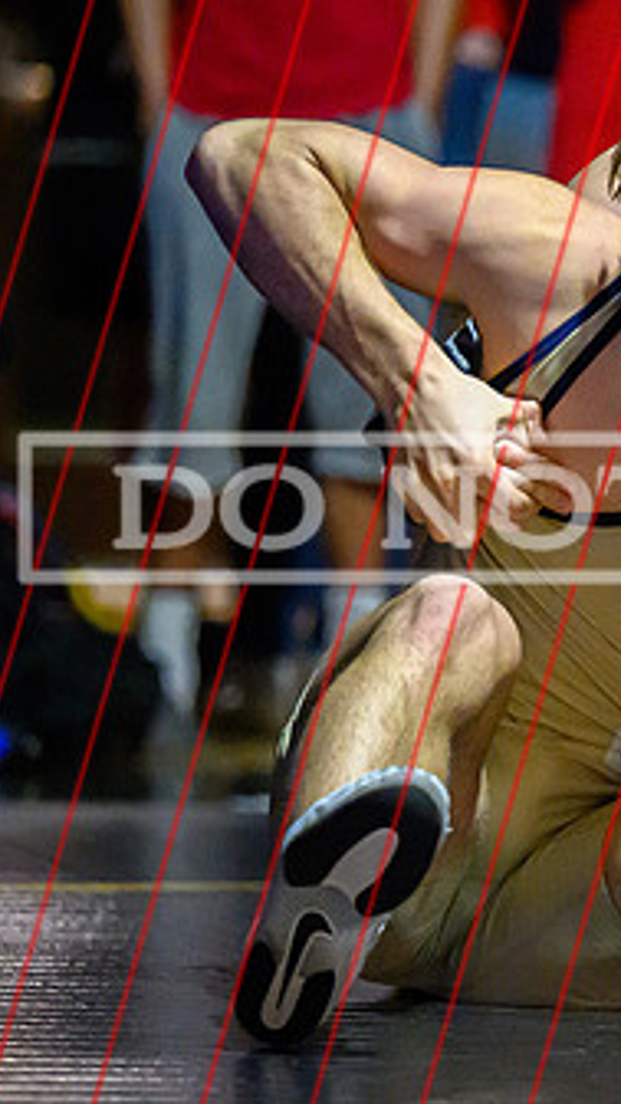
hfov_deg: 3.1
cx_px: 909
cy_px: 512
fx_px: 11592
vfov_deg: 5.5
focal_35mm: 396
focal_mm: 150
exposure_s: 1/500
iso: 12800
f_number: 2.8
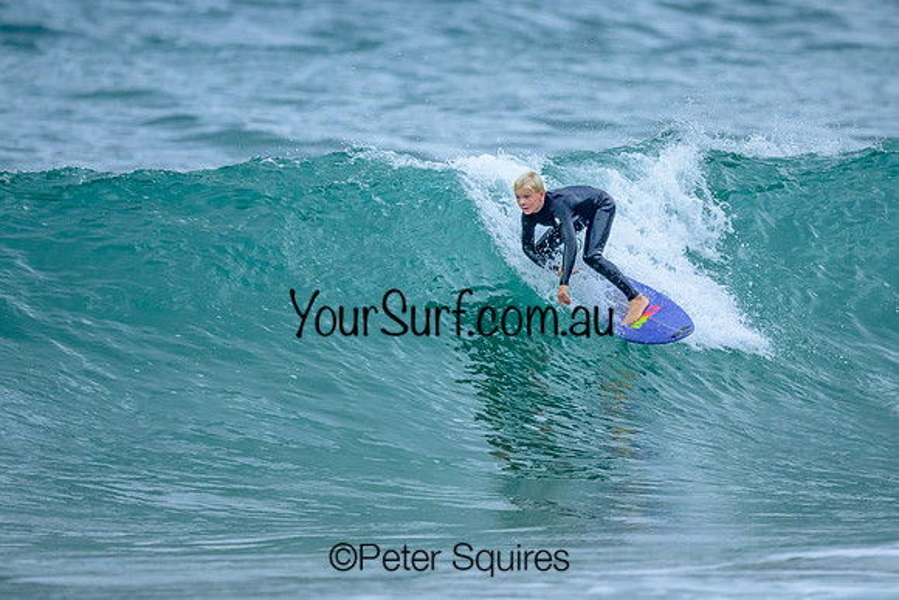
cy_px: 190
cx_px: 454
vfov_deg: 1.3
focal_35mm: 1094
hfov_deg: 1.9
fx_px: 27334
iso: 2000
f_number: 6.3
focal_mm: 800
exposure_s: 1/3200
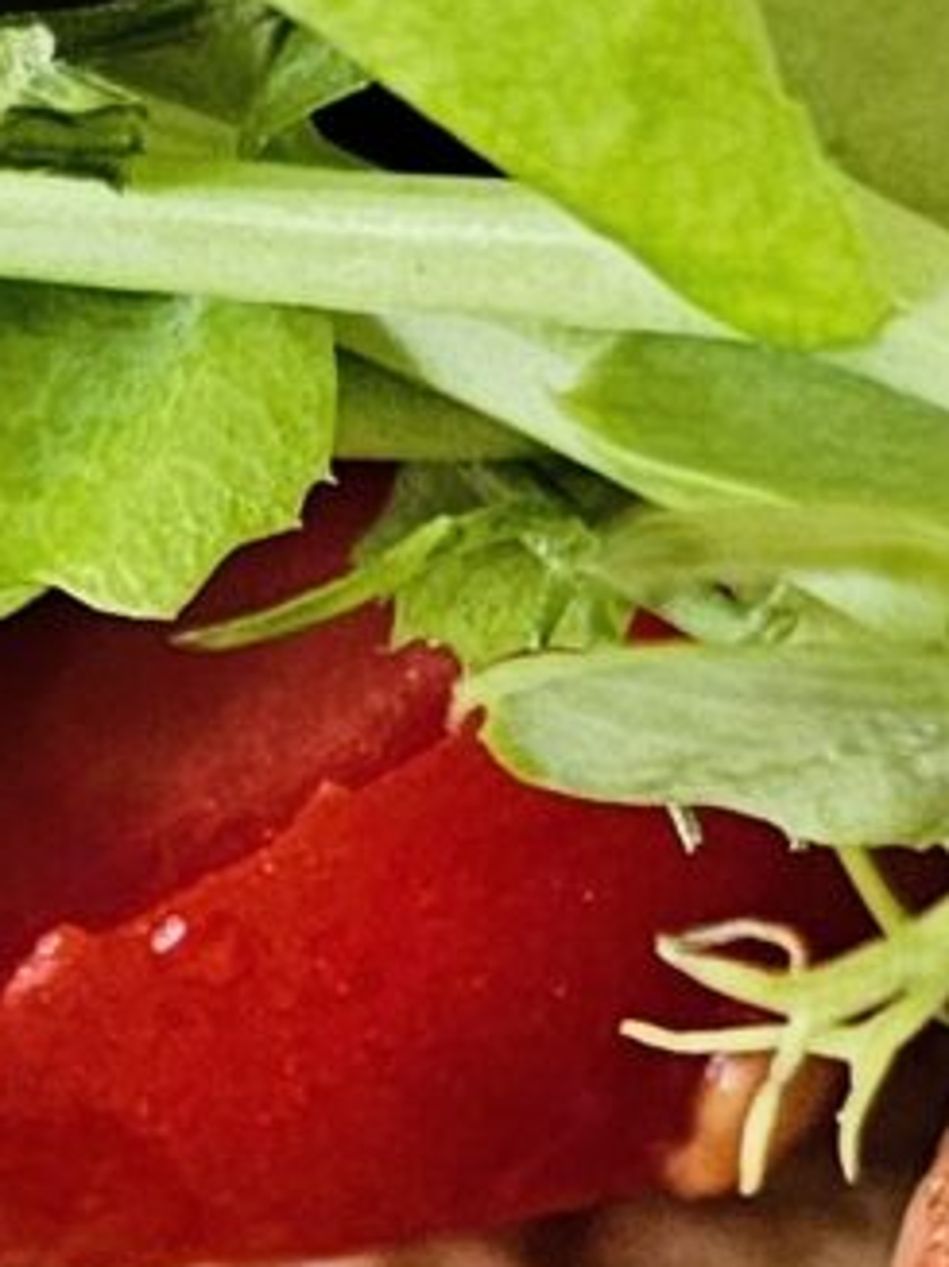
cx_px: 581
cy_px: 1716
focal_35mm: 180
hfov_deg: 8.2
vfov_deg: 10.7
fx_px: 6584
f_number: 1.7
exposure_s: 1/120
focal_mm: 6.3
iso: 320
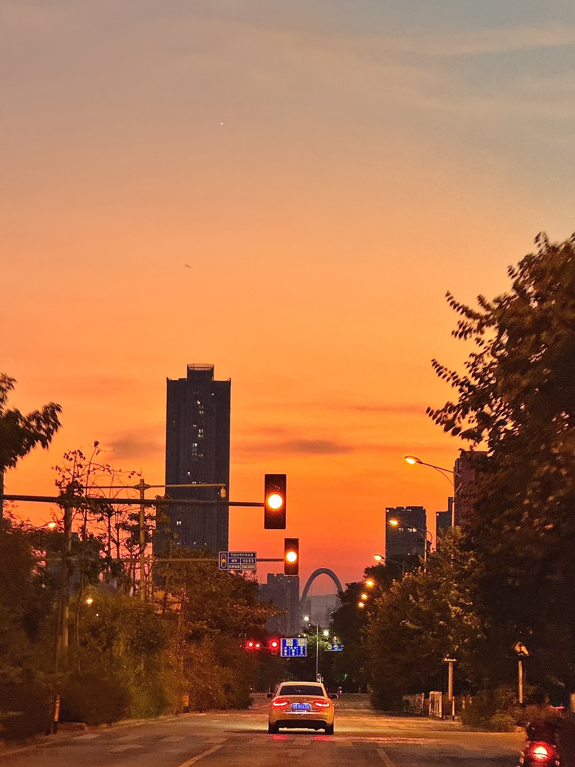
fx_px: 2658
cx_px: 288
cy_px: 384
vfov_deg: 16.4
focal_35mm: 120
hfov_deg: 12.3
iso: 500
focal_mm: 15.66
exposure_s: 1/33
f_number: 2.8
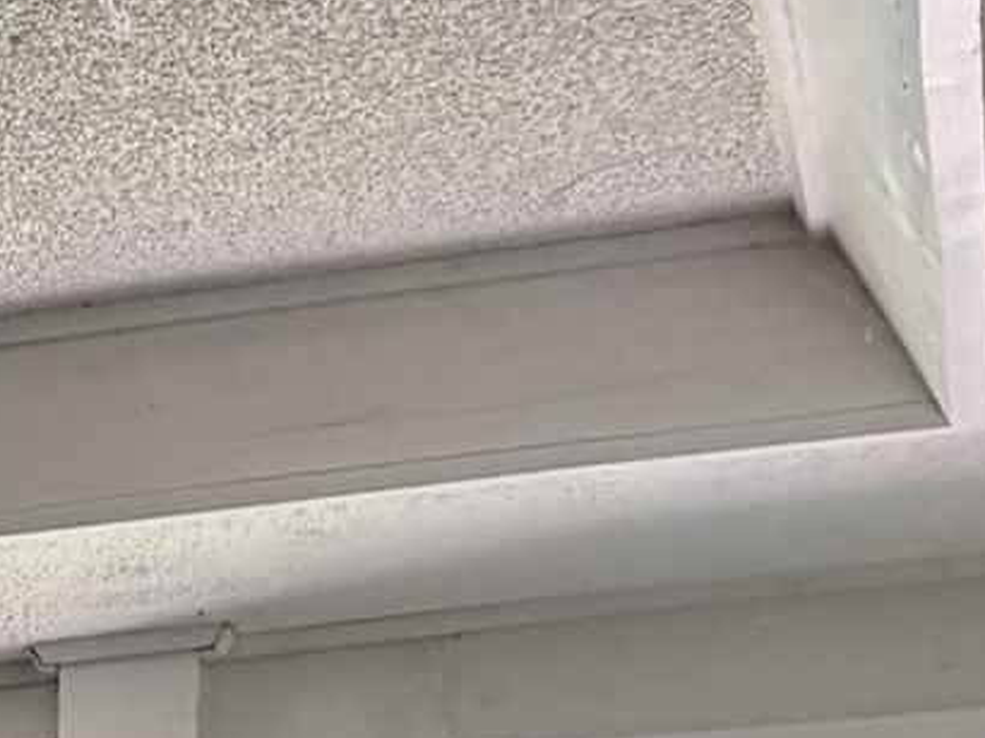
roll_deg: +1.3
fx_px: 5545
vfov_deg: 6.9
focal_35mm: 195
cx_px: -2518
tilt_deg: -3.0
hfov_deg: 7.9
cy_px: 2115
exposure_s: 1/60
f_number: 1.6
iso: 160
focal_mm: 5.96
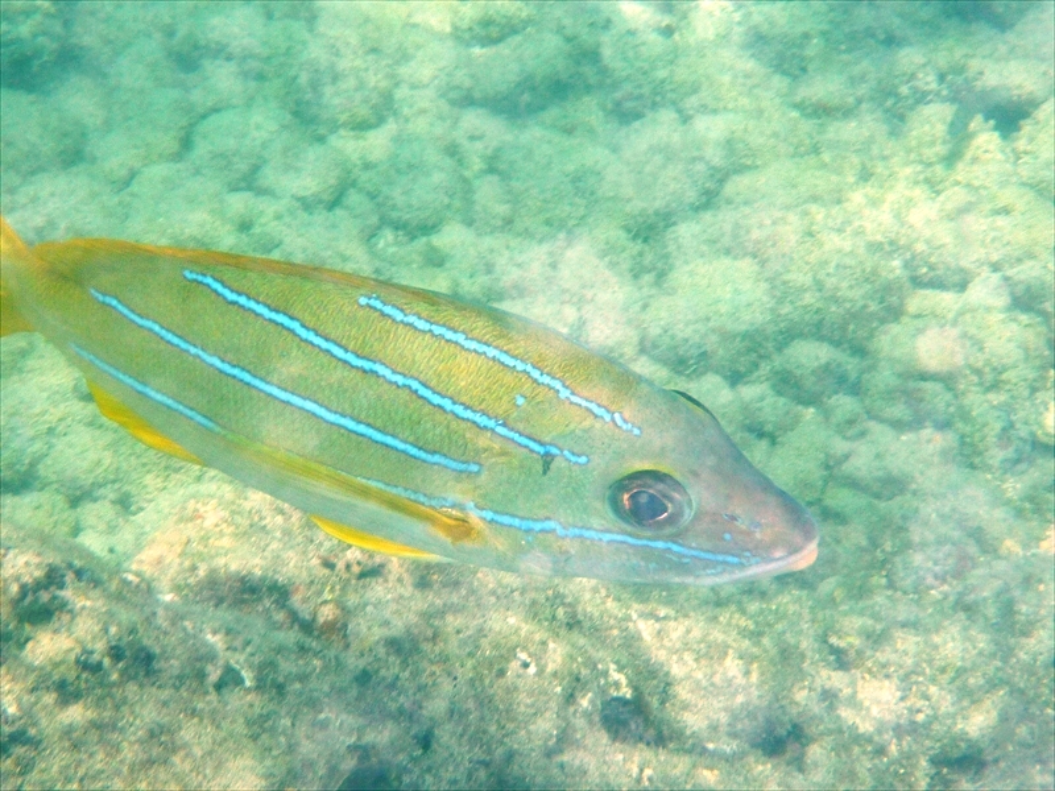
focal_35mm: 97
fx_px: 2956
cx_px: 528
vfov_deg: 15.2
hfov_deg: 20.2
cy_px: 396
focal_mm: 11
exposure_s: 1/250
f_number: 5.2
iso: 100
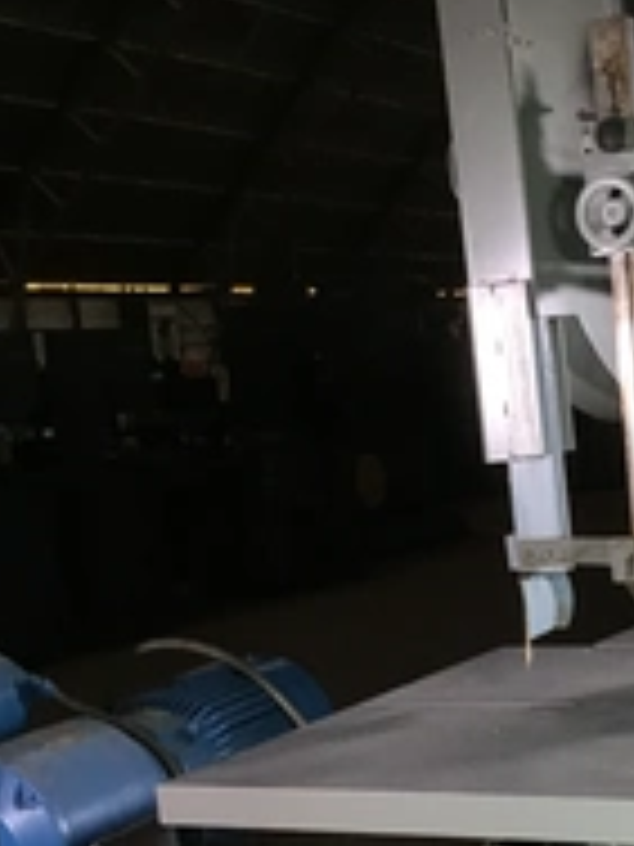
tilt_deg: -6.8
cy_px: 526
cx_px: 665
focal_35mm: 66
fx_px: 1612
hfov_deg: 21.3
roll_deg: +3.0
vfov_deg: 29.3
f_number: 2.4
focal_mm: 3.3
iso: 80
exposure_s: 1/30
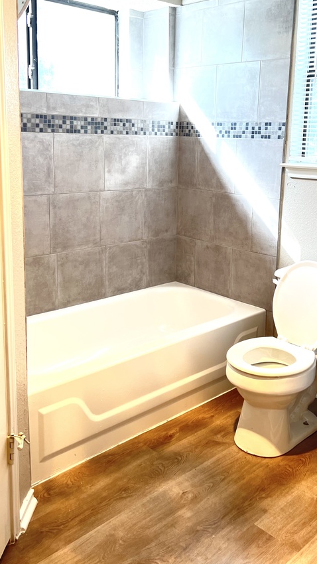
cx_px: 188
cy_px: 229
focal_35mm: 36
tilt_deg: -9.5
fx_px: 538
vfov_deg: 54.9
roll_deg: -1.3
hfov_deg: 32.7
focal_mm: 5.7
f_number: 1.5
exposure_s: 1/120
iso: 100
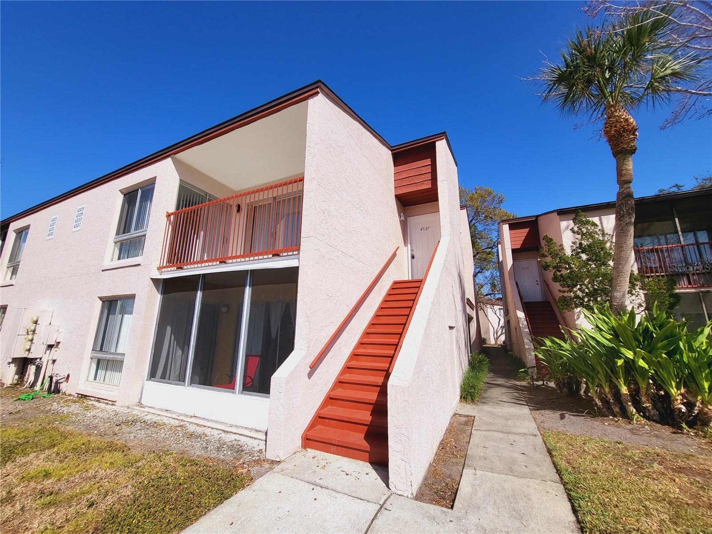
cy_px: 267
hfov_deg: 106.2
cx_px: 356
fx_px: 267
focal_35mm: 13
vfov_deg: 89.9
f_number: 2.2
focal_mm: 1.74
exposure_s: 1/1505
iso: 32
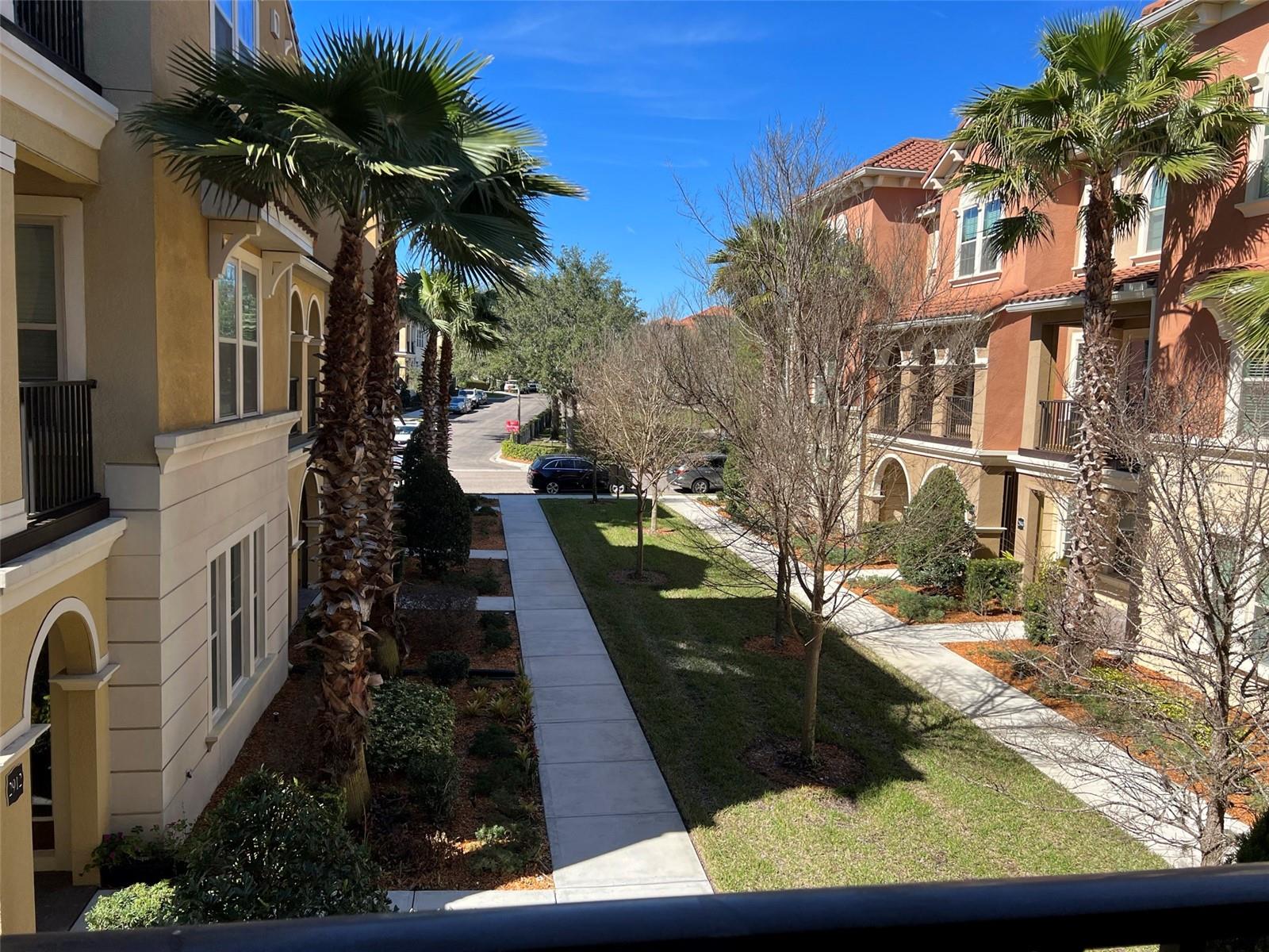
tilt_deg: -6.2
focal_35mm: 26
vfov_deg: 53.1
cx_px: 634
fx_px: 953
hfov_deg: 67.3
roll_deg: -1.6
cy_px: 476
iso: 50
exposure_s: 1/2165
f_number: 1.5
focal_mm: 5.7
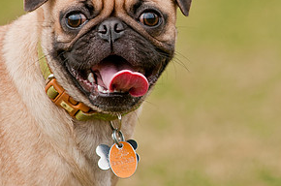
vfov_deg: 2.3
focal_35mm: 600
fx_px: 4673
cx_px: 215
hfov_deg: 3.4
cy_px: 33
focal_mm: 200
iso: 200
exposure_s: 1/500
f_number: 5
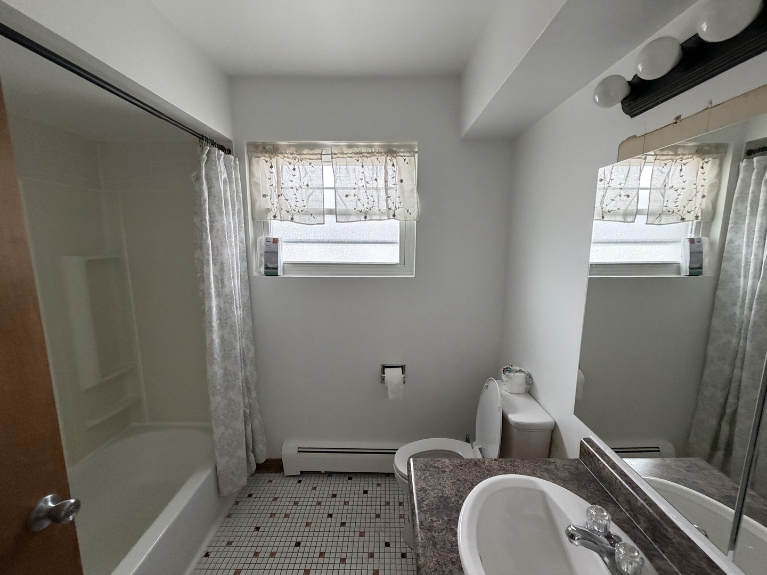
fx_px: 310
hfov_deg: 102.1
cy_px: 288
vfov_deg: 85.7
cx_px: 384
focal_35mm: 14
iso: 320
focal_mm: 2.22
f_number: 2.2
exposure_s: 1/60.2
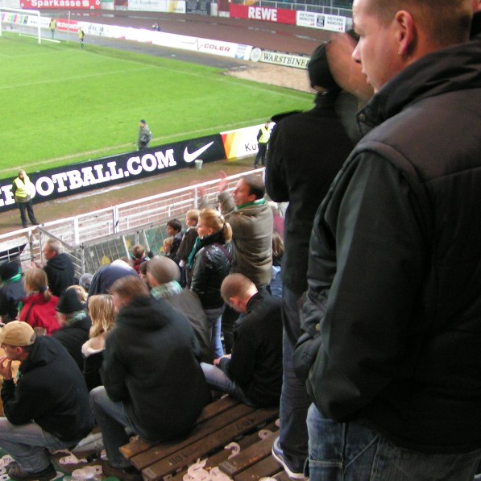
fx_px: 707
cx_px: 185
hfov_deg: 37.4
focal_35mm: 45
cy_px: 240
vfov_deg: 37.6
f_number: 2.8
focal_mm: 5.8
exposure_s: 1/13
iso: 200
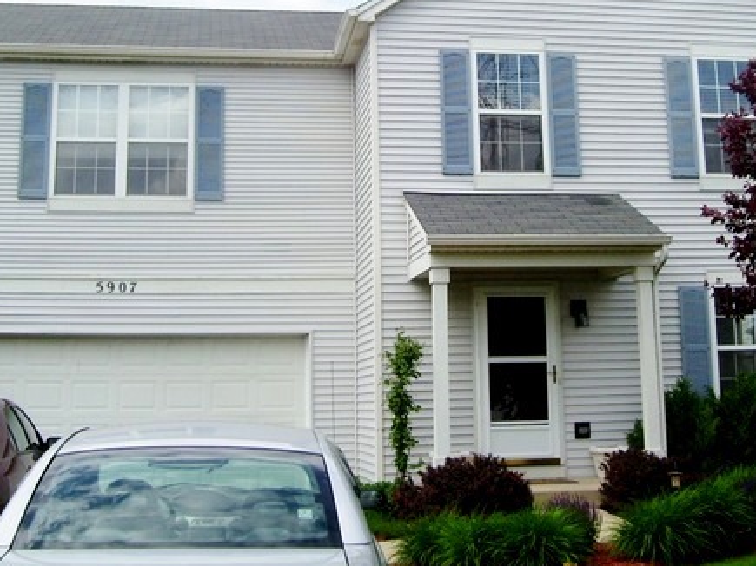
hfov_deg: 36.2
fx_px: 1157
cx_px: 403
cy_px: 151
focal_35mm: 53
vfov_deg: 27.2
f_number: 4.8
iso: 80
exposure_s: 1/500
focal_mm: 6
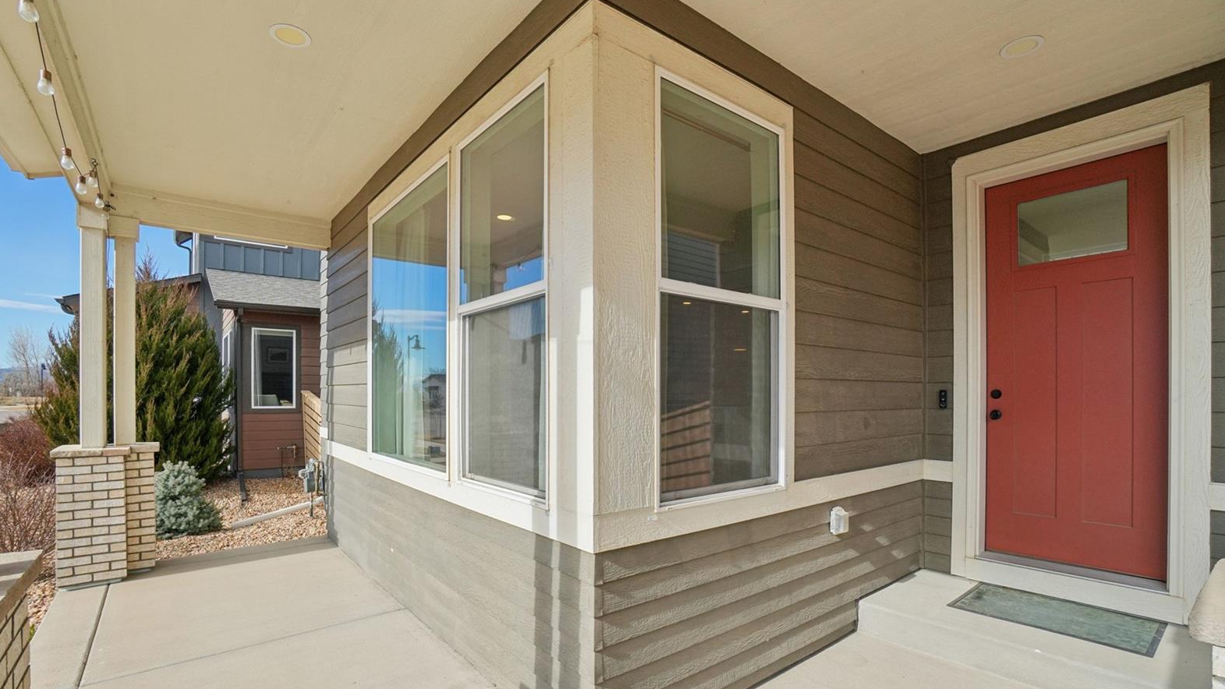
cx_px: 611
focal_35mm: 16
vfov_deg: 66.7
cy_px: 396
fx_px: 520
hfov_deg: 99.4
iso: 400
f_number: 8
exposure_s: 1/800
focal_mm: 10
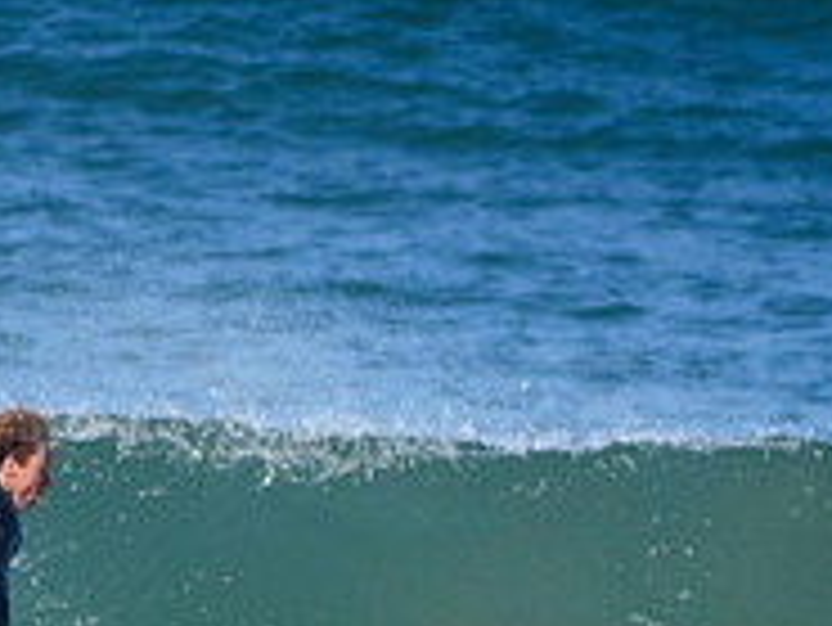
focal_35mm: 2262
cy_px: 745
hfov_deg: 0.9
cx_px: -36
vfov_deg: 0.7
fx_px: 54403
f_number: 5.6
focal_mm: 500
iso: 720
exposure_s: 1/4000
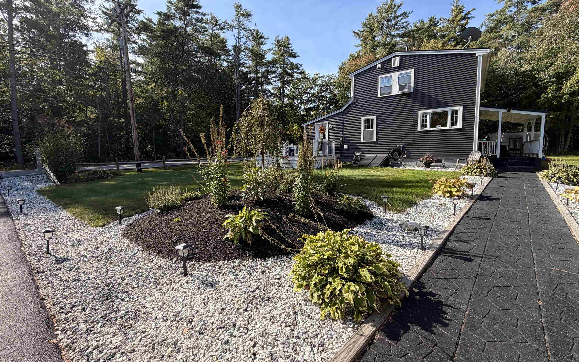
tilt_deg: -4.3
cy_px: 171
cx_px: 292
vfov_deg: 74.7
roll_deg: +0.2
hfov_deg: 101.5
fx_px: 237
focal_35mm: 15
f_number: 2.2
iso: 40
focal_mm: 2.22
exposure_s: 1/701
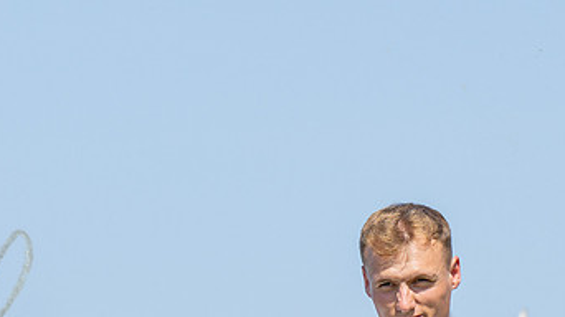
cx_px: -72
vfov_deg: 2.2
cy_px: 276
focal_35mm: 552
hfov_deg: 3.9
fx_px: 8266
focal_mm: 150
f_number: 4
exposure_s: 1/2000
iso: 200
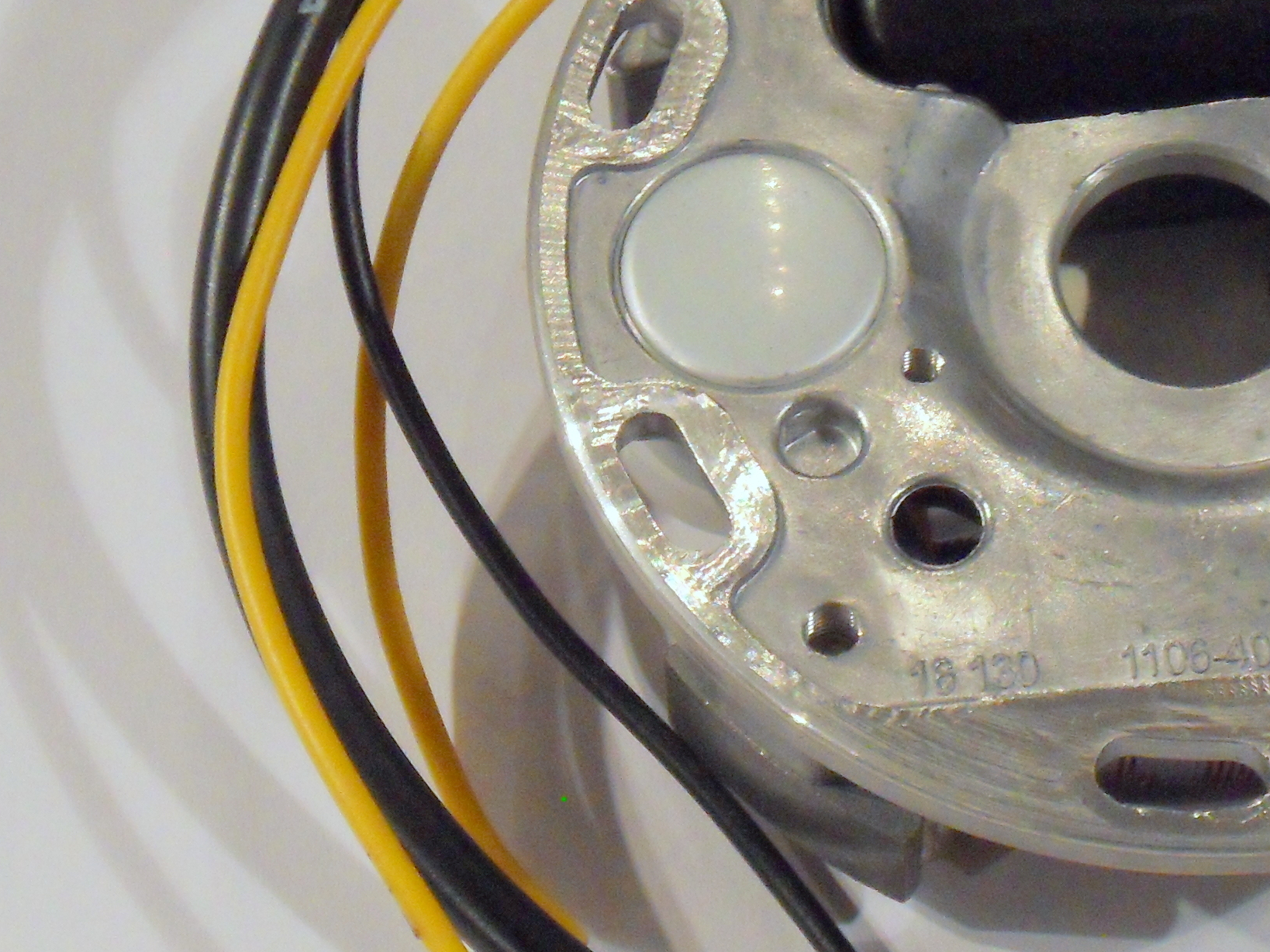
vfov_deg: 11.7
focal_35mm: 127
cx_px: 1074
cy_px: 416
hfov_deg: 15.4
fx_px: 4659
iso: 400
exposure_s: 1/45
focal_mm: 9.1
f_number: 4.5
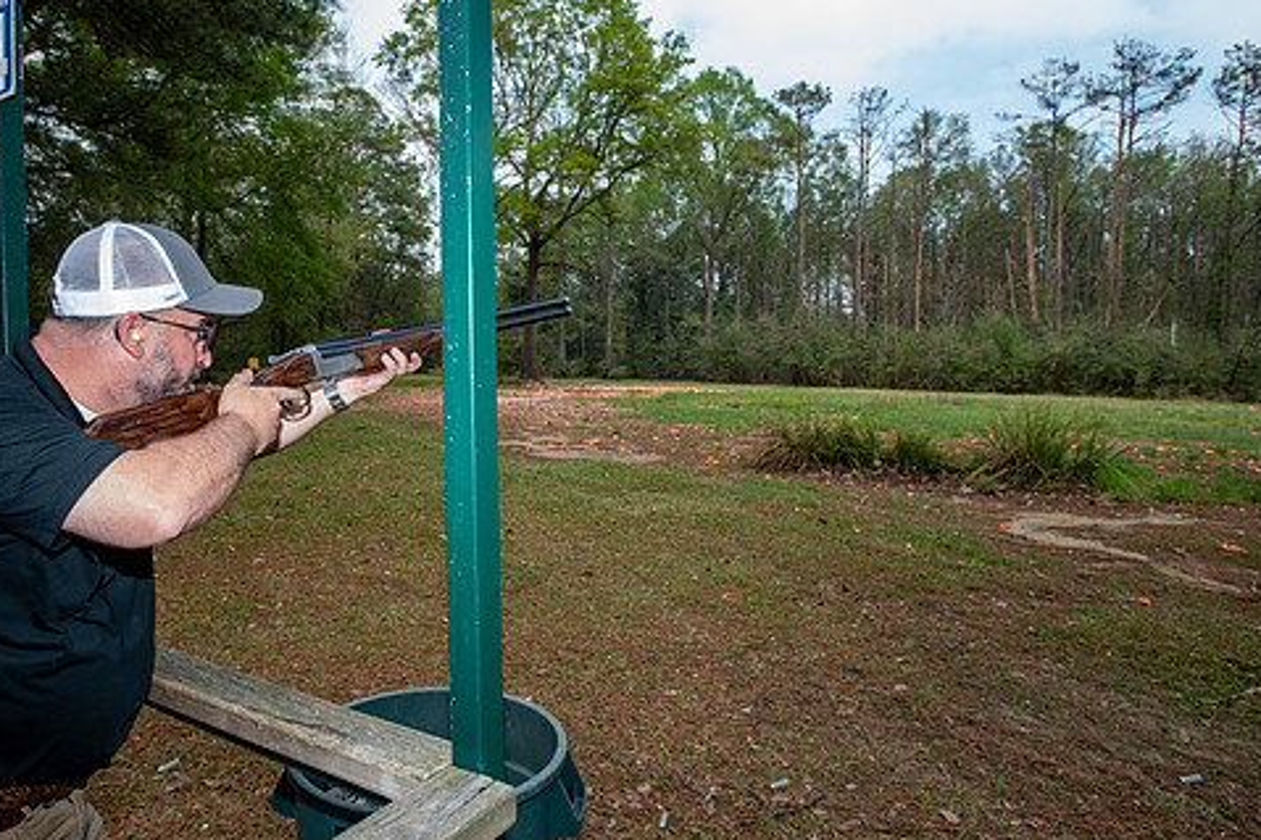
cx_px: 540
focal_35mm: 23
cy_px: 400
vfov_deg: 55.1
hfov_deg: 75.7
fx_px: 805
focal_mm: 19
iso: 125
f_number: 5.6
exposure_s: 1/160
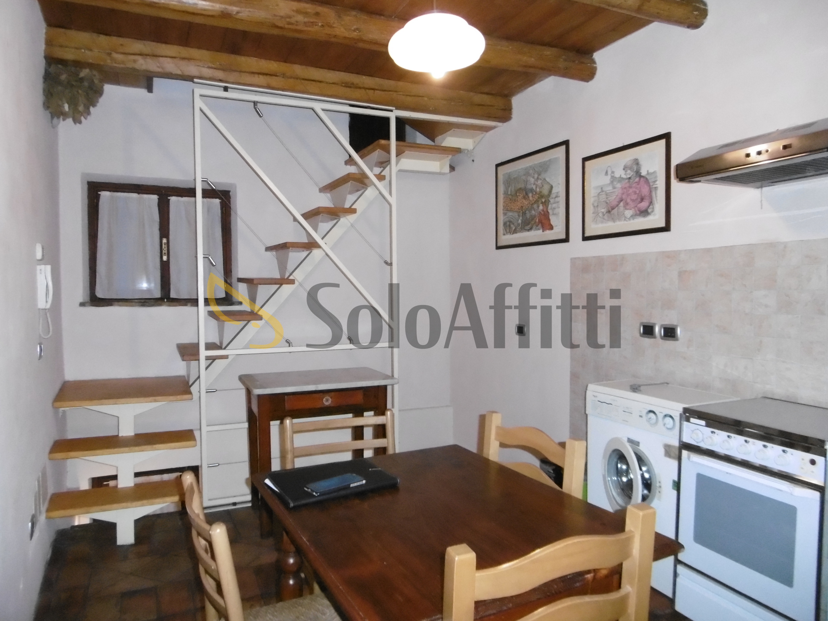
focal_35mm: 24
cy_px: 310
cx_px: 414
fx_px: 574
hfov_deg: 71.6
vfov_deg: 56.8
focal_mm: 4.3
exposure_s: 1/60
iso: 500
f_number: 3.1
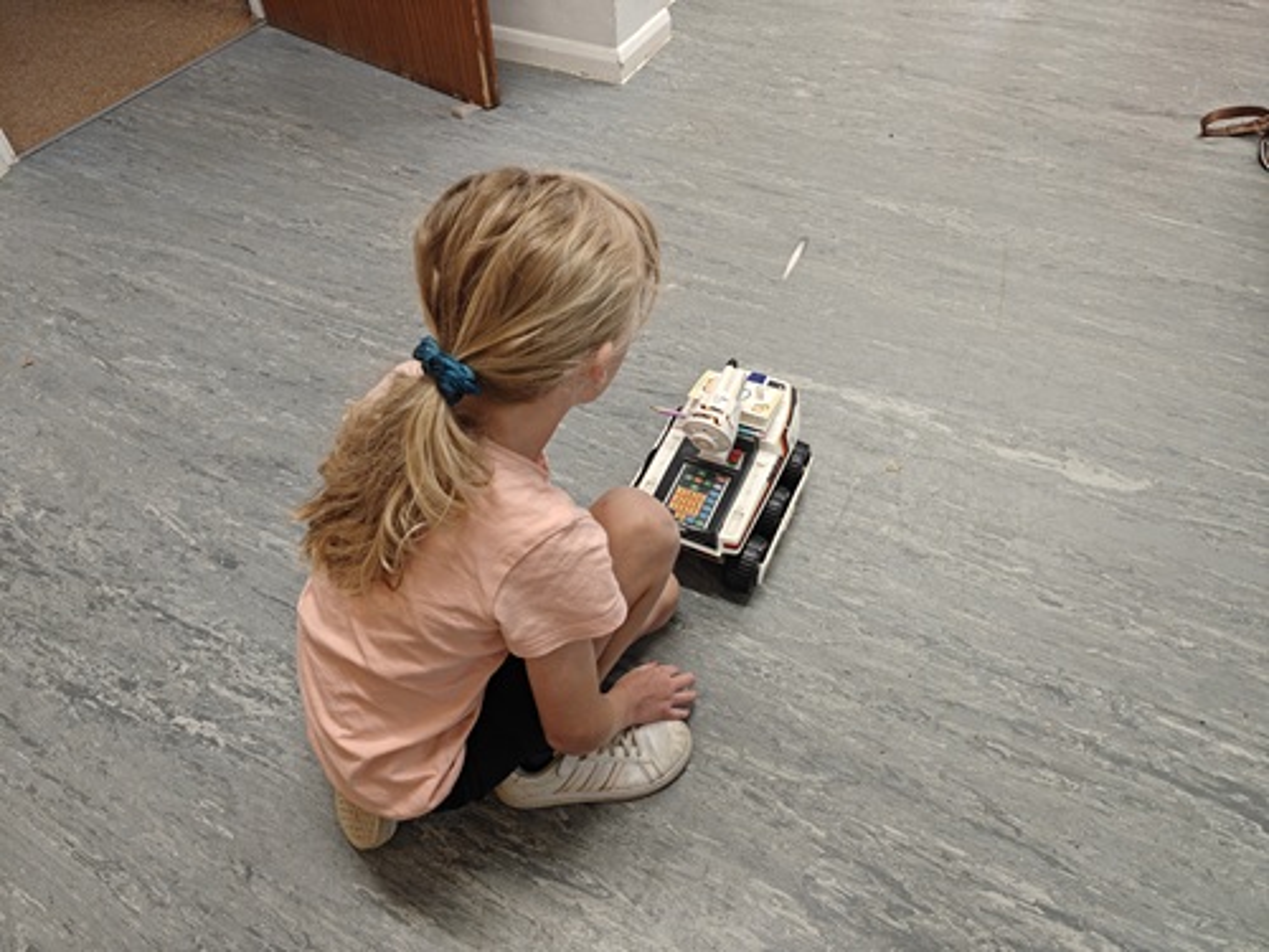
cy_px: 476
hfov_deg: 73.9
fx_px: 843
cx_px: 634
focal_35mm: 23
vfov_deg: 58.9
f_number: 1.6
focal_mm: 6.06
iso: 320
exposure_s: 1/100
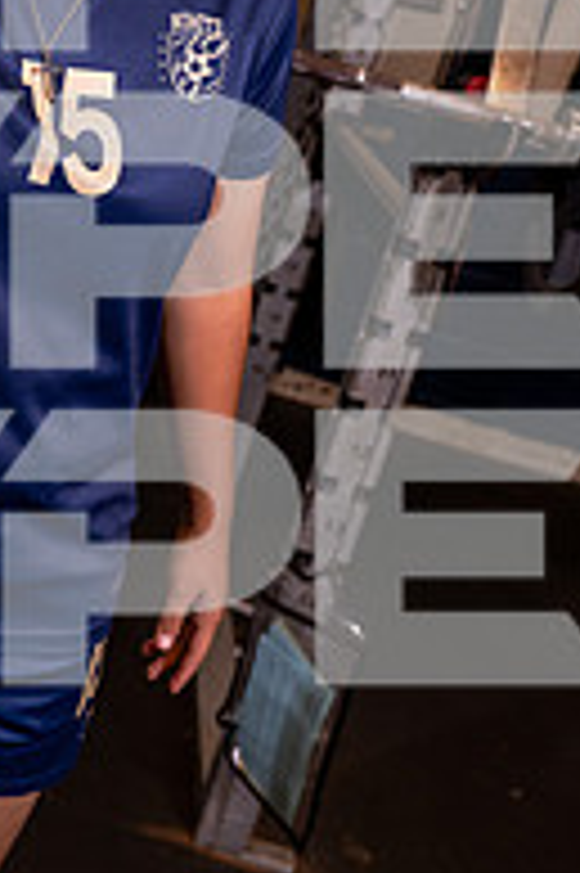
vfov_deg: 30.5
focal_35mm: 65
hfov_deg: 20.0
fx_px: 1574
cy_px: 234
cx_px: -40
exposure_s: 1/250
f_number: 4
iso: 500
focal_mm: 28
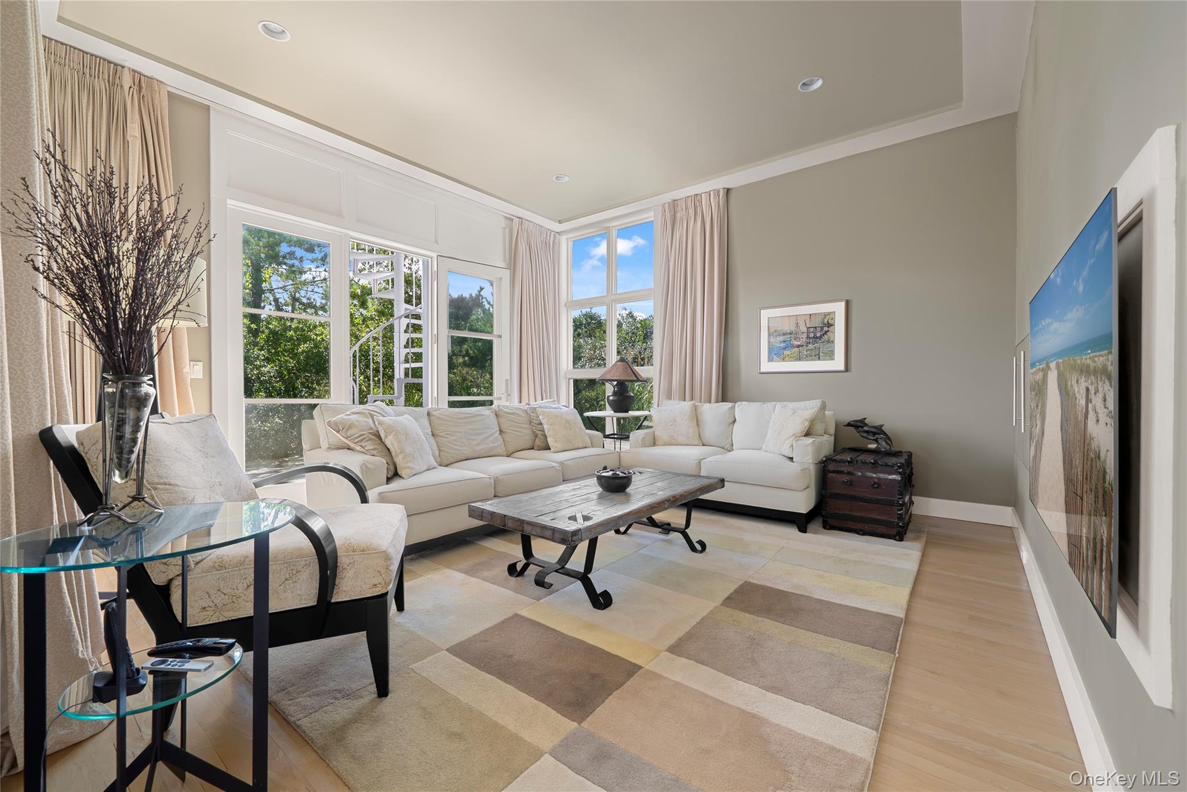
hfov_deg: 104.2
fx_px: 462
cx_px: 594
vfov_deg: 81.3
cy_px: 396
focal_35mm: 14
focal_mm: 14
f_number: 10
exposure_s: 1/13
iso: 640
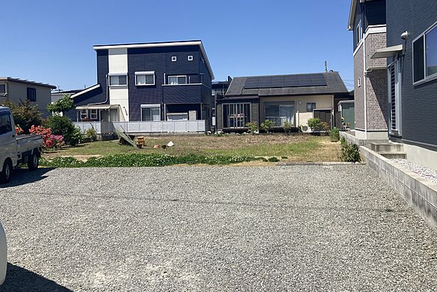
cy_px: 126
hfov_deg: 61.9
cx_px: 217
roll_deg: +0.3
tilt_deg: -1.1
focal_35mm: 30
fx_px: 364
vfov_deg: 43.5
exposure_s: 1/2433
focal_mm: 3.99
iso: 25
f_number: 1.8
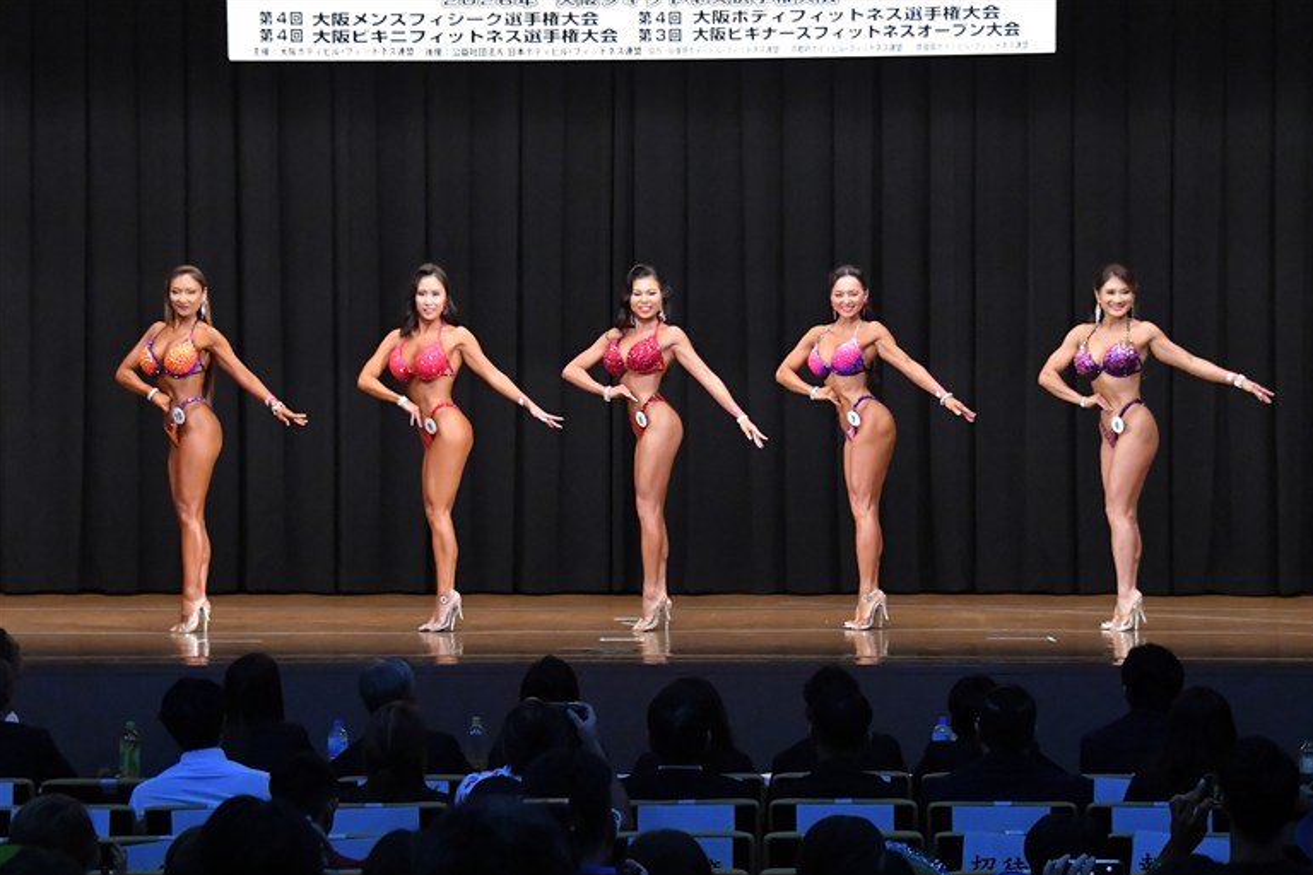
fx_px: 3975
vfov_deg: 12.6
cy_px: 439
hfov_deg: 18.8
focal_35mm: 109
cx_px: 661
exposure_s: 1/400
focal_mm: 72
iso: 8000
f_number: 5.6
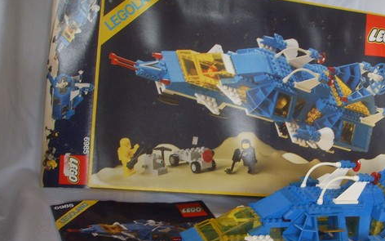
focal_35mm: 56
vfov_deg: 23.0
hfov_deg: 35.9
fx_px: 588
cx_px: 257
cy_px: 160
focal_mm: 6.6
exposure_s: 1/60
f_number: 3.5
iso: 100
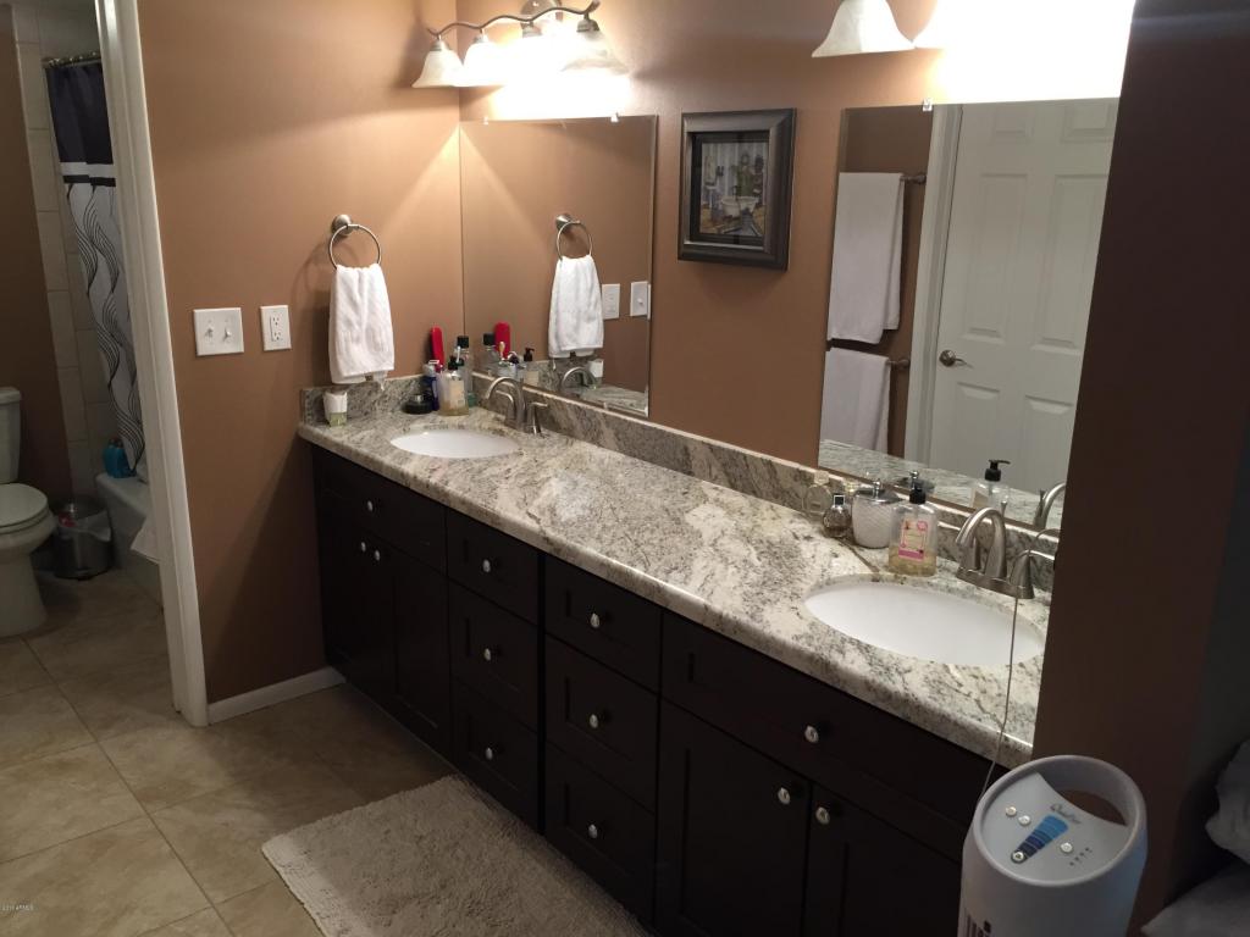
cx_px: 625
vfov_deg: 48.2
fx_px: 1047
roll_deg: +0.0
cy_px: 468
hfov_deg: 61.7
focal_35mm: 29
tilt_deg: -15.8
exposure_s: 1/30
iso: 100
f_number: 2.2
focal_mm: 4.15
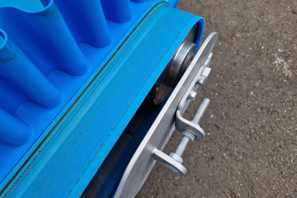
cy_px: 92
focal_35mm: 24
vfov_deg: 53.1
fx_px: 198
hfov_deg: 73.8
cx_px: 149
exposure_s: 1/488
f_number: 1.8
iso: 50
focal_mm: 5.4
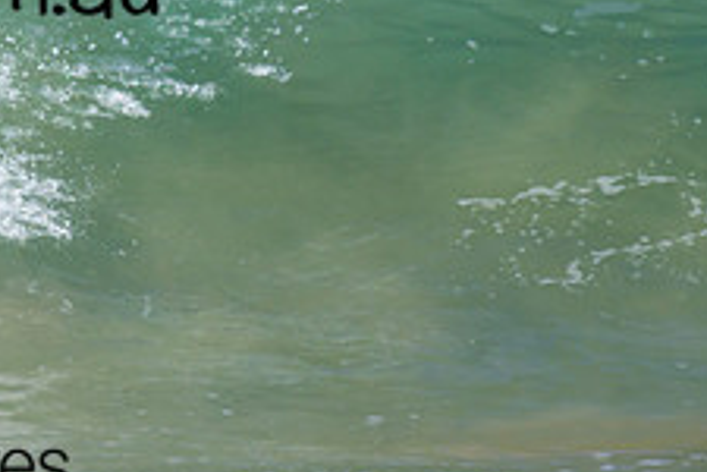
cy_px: -240
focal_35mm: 2835
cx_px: -287
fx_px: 55672
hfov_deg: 0.7
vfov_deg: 0.5
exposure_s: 1/2000
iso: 500
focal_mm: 800
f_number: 6.3
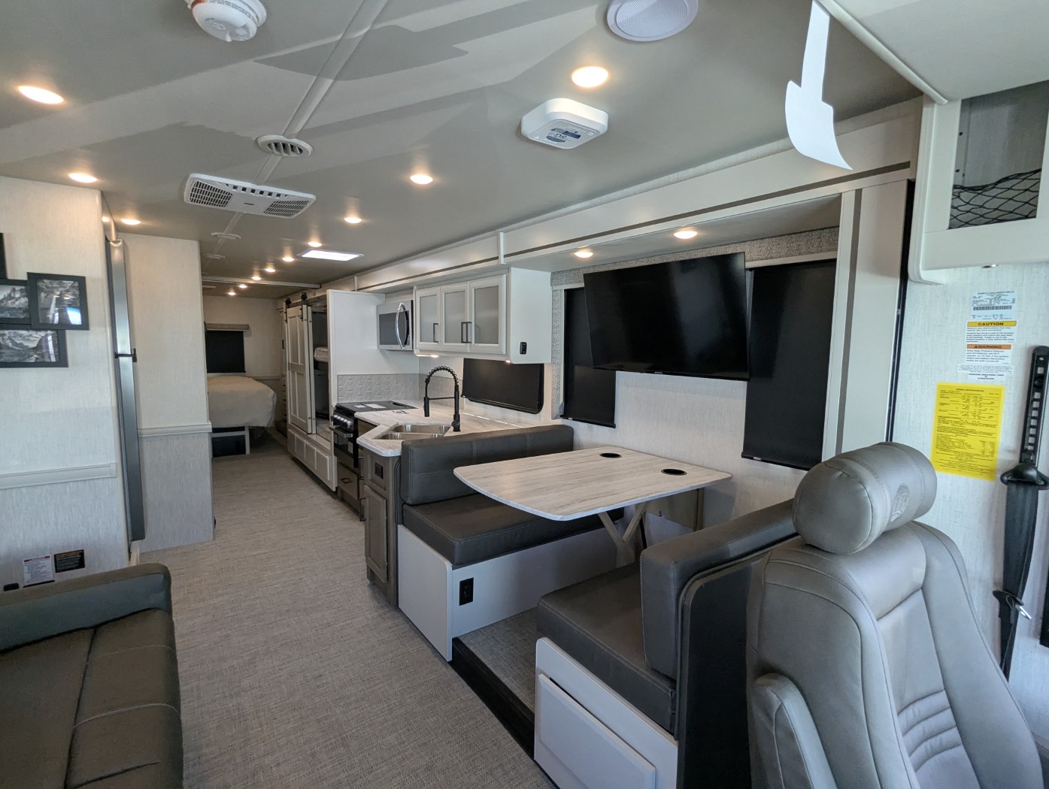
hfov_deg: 94.4
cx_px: 524
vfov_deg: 78.2
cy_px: 394
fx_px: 485
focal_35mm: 16
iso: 185
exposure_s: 1/197
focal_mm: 2.35
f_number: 2.2
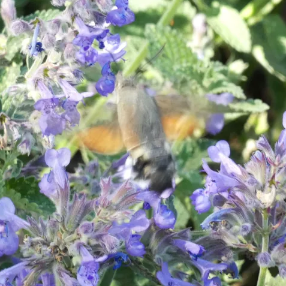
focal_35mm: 325
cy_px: 143
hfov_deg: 5.4
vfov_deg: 5.4
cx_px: 156
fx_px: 3038
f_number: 5.5
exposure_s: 1/80
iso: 200
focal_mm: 49.1
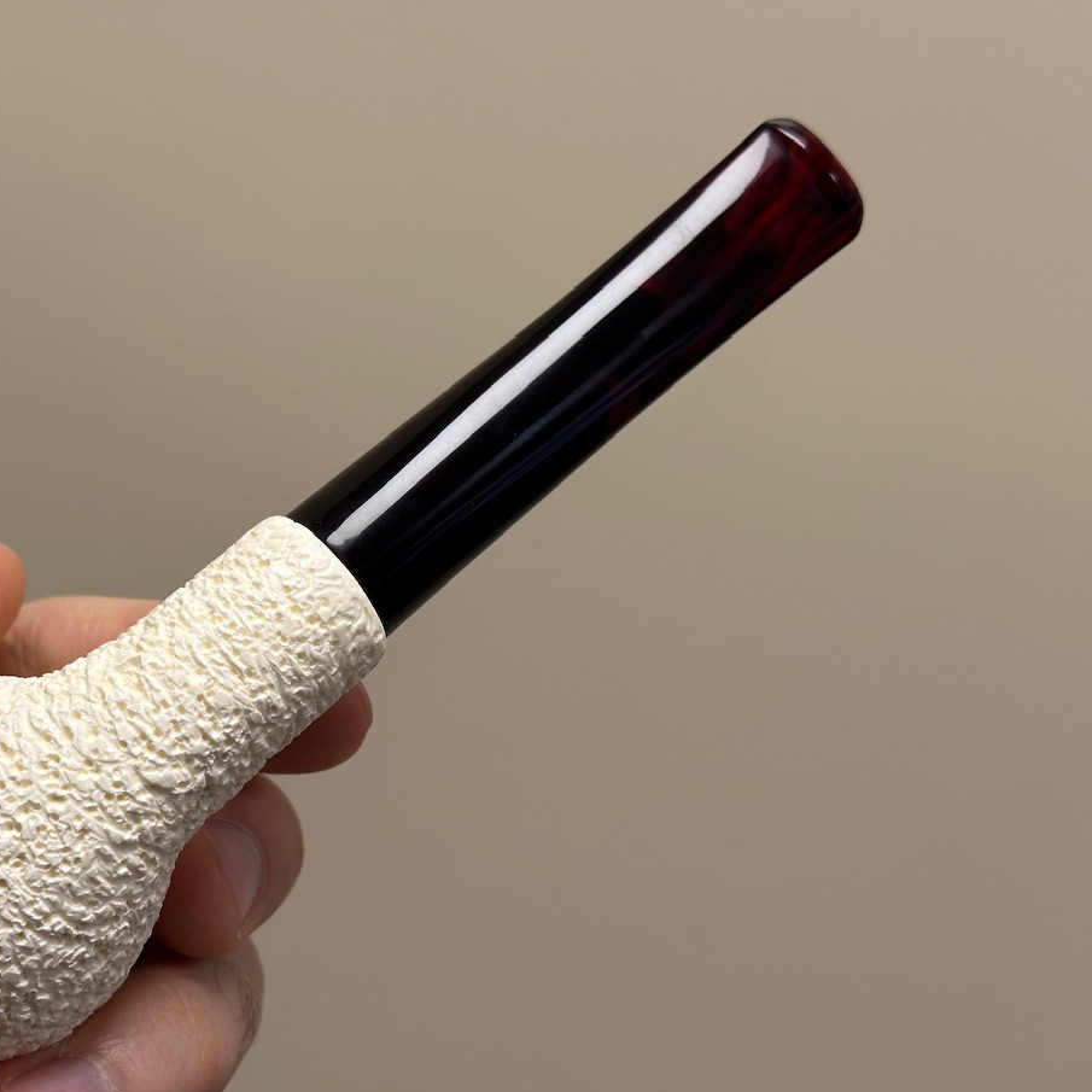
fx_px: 2141
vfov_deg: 28.6
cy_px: 578
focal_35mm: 60
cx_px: 358
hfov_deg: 28.4
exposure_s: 1/100
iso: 64
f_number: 1.78
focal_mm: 6.86
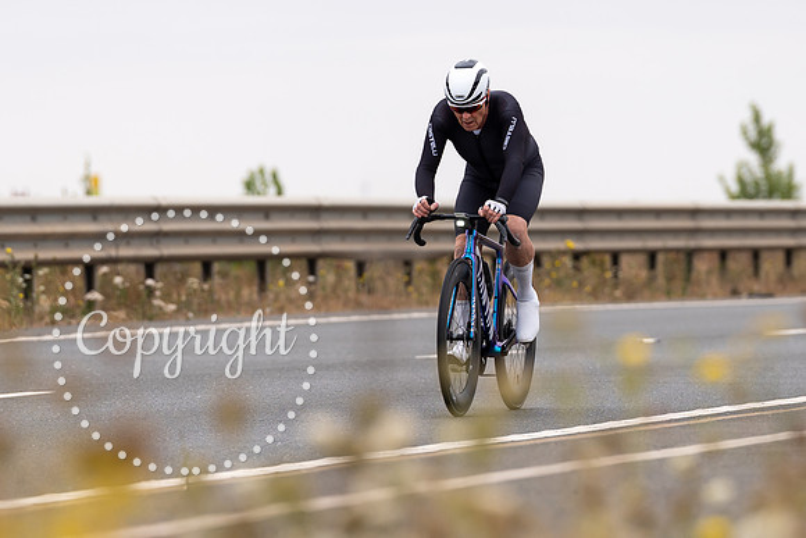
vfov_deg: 4.0
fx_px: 7674
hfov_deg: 6.0
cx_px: 480
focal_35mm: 343
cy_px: 209
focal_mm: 200
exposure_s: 1/800
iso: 100
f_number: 3.5
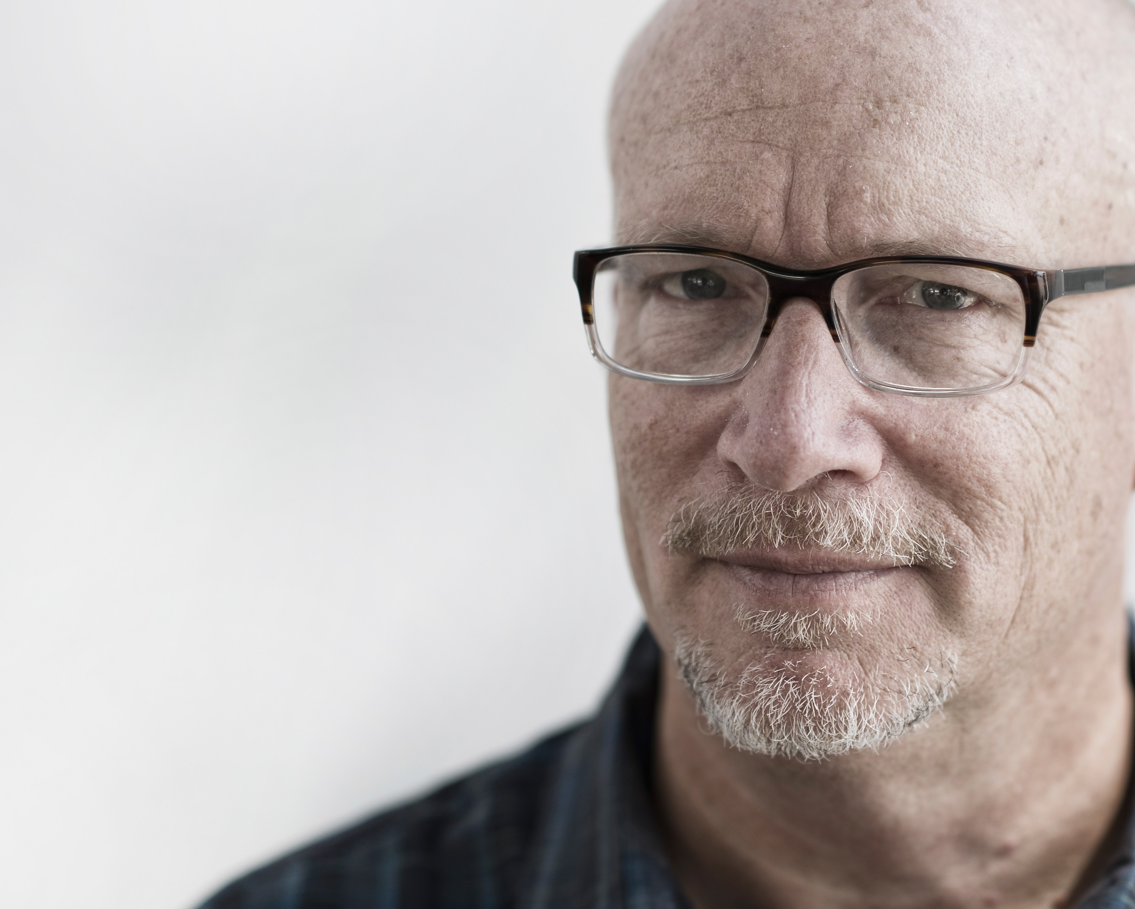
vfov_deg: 12.3
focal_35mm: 125
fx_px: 4200
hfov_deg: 15.4
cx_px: 747
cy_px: 418
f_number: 2
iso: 100
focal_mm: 85
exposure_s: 1/640
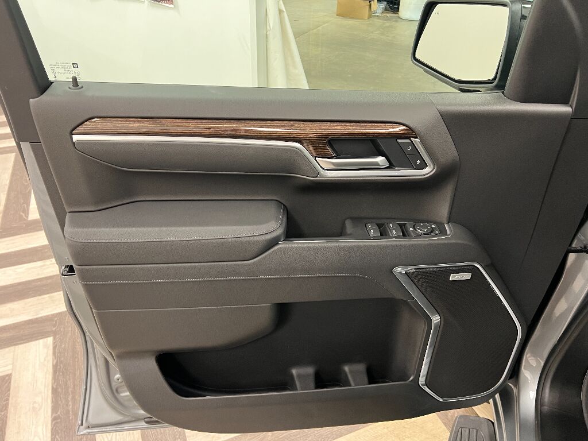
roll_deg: -1.7
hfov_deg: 67.3
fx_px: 442
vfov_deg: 53.1
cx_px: 294
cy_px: 220
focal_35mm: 26
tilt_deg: -34.1
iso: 400
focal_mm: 5.7
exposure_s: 1/60
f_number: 1.5
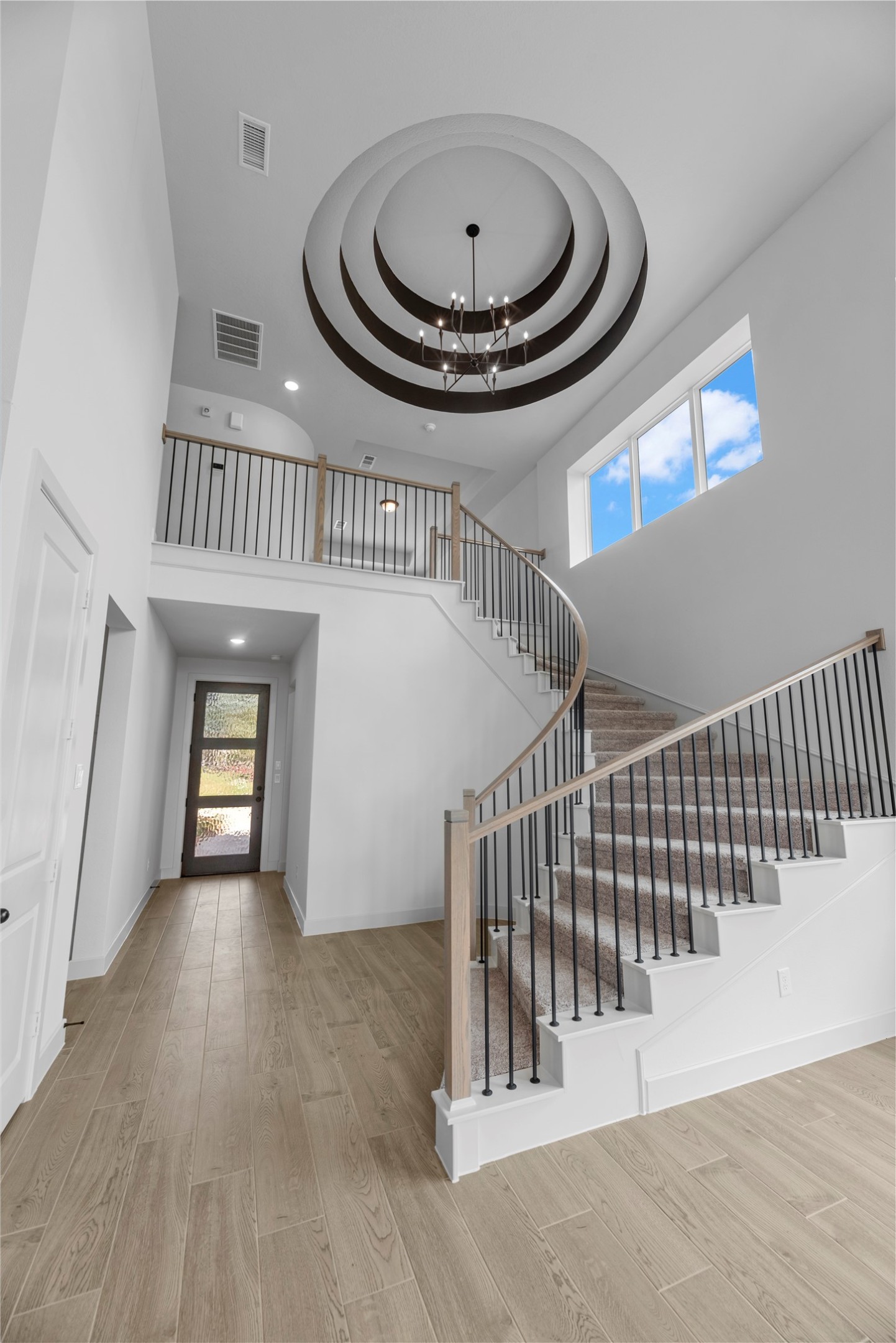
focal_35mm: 14
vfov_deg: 104.2
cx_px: 448
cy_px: 672
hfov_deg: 81.3
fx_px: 522
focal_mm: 14
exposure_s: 1/13
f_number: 9
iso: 250
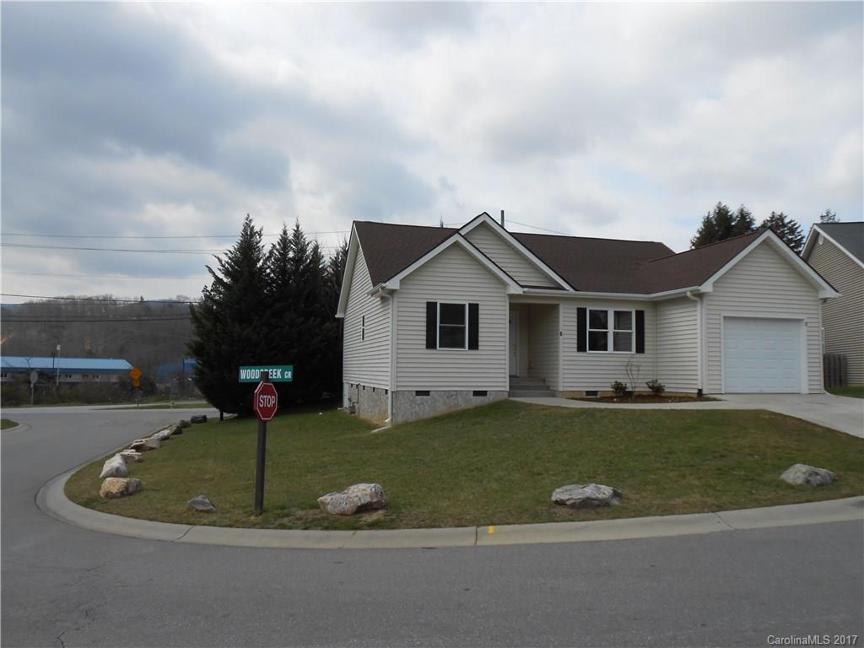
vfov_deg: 53.1
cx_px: 432
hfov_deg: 67.3
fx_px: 649
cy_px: 324
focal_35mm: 26
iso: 80
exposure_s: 1/800
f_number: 3.5
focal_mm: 4.6
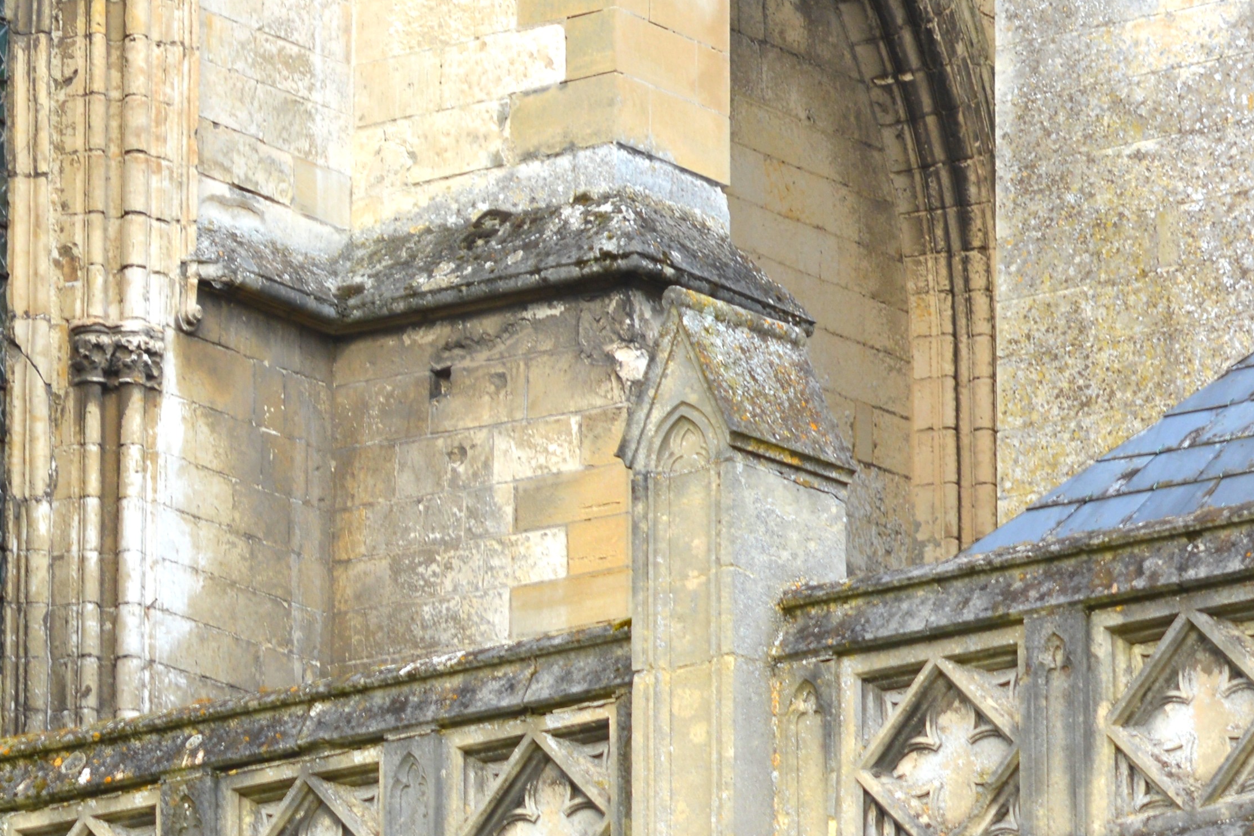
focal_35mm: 281
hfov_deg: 7.3
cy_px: 964
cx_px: 234
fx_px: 9788
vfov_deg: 4.9
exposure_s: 1/125
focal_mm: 70
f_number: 8
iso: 200
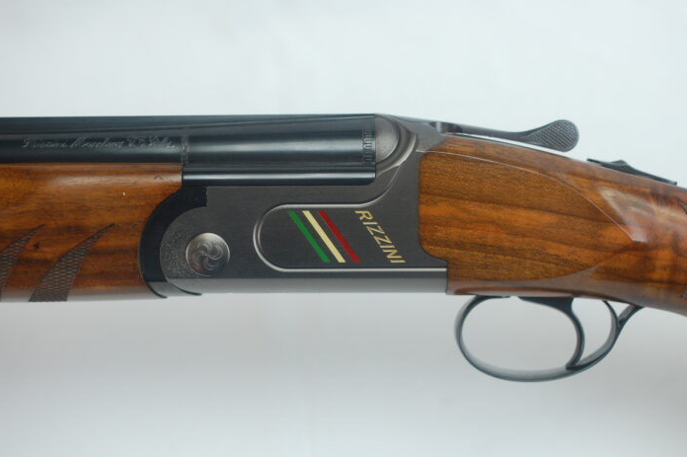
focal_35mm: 69
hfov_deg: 29.2
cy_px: 226
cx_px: 383
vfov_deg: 19.7
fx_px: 1316
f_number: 4
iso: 400
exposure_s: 1/60
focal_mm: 40
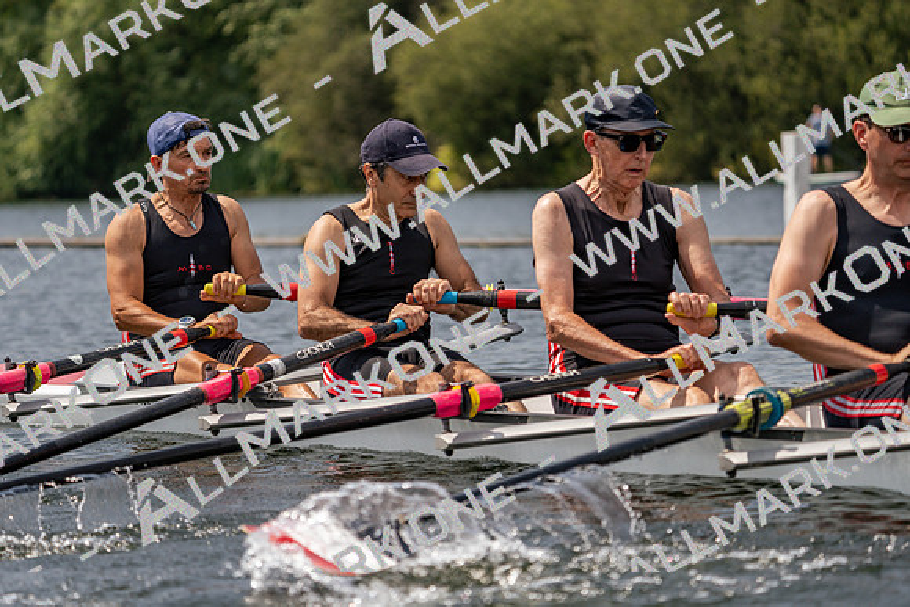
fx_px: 5461
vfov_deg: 6.4
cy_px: 304
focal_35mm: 216
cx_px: 455
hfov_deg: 9.5
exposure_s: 1/1600
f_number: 5.6
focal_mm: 216
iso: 200
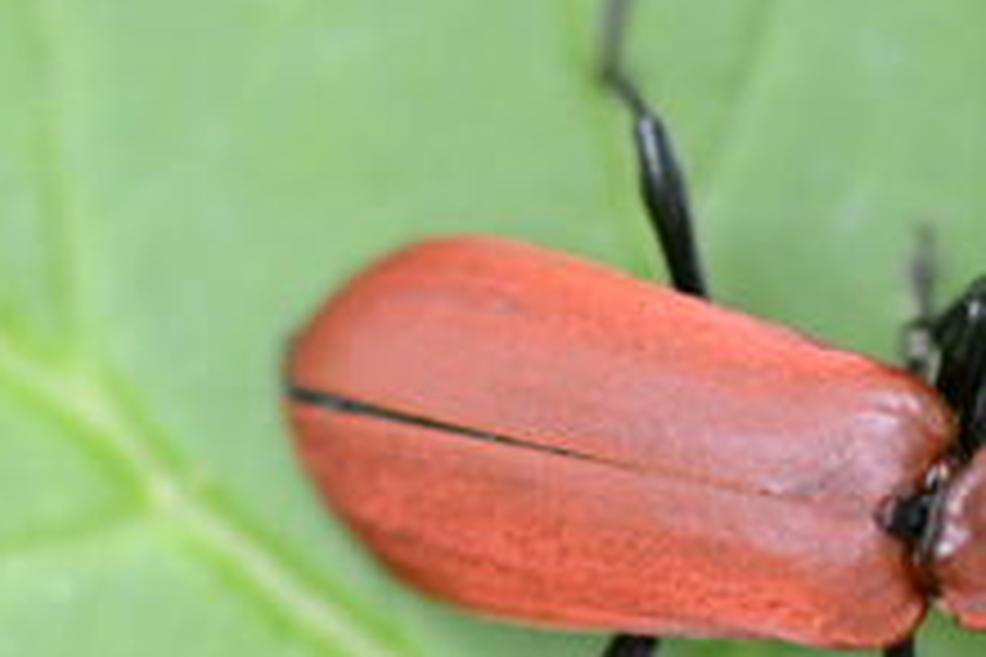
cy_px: 488
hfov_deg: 8.5
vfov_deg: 5.7
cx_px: 972
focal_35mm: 240
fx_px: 6573
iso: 400
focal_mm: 105
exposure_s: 1/125
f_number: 5.6
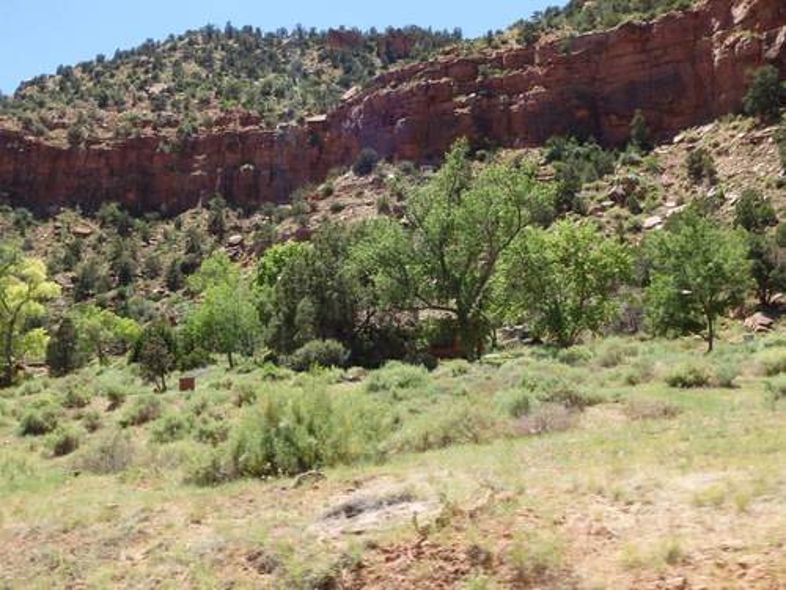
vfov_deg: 39.7
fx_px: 817
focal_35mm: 36
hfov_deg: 51.4
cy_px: 295
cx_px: 393
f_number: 4.5
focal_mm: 6.4
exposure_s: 1/400
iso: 125
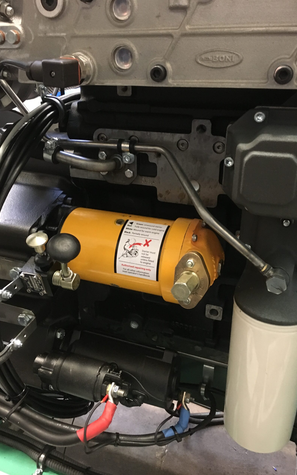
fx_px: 401
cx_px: 135
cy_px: 236
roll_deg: +1.0
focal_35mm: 31
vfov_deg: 61.2
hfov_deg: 40.6
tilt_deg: -26.5
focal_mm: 4.15
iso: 400
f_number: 2.2
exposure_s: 1/17
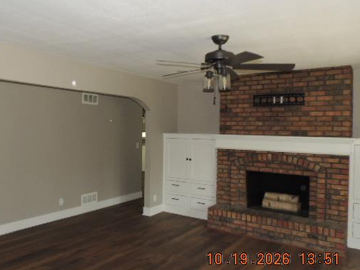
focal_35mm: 30
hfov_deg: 59.3
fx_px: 312
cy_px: 129
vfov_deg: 46.8
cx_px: 139
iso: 200
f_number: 3
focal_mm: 4.3
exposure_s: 1/30
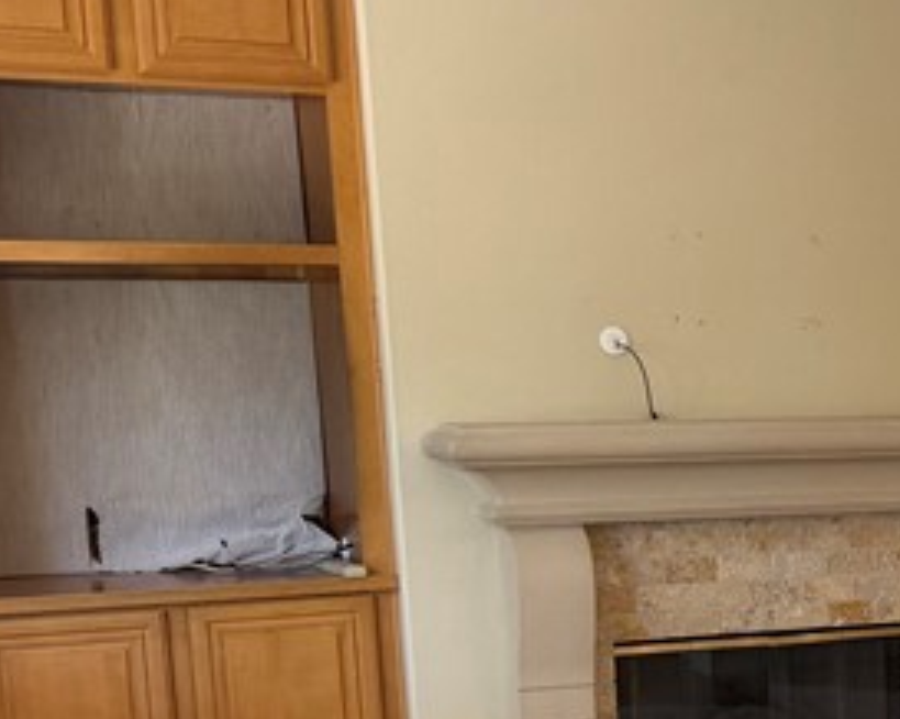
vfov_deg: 17.1
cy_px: 703
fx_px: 2342
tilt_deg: -8.9
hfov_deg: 18.3
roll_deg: +0.3
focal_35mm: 88
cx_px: 1493
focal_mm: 6.76
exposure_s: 1/60
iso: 125
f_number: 1.78
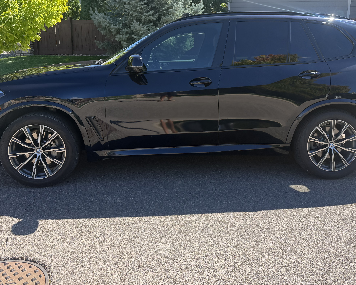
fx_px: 358
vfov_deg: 42.7
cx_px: 196
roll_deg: -1.0
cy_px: 93
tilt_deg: -10.8
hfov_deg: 52.8
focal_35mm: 34
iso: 100
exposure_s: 1/1410
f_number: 1.78
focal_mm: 6.76
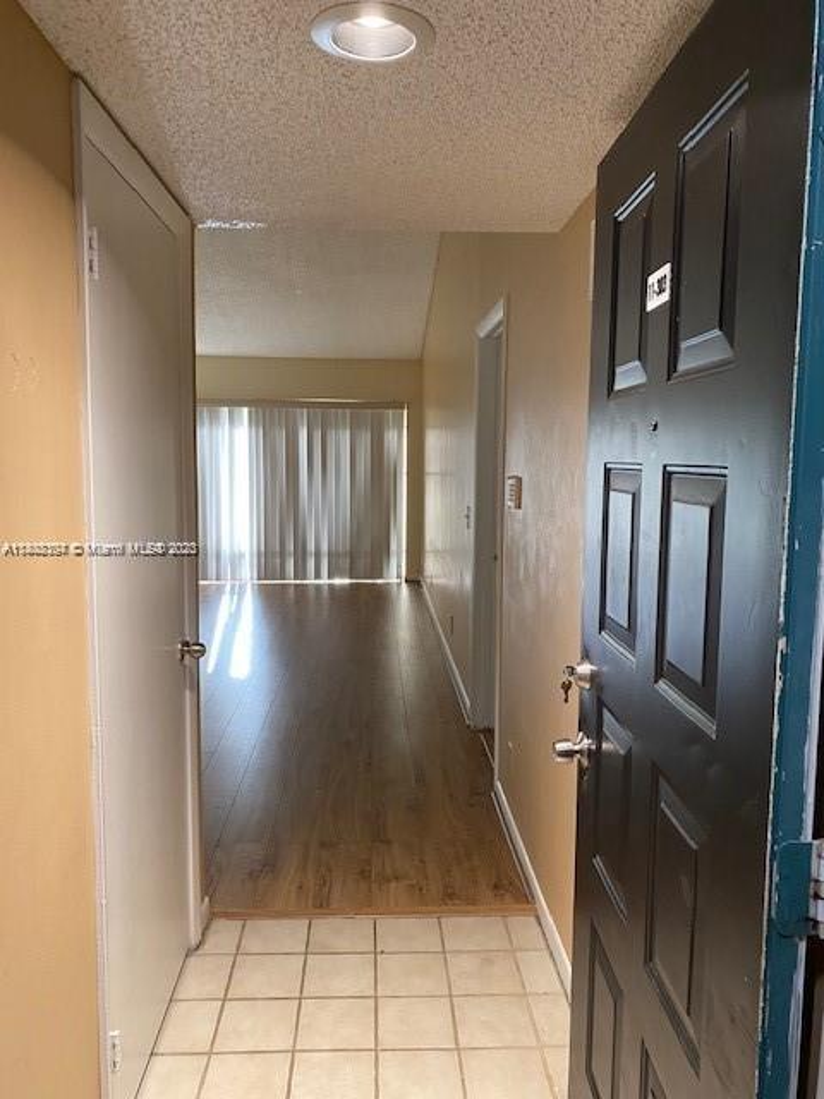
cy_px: 550
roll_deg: -1.4
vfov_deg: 67.3
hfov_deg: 53.1
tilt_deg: -4.1
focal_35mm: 26
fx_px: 825
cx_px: 412
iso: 200
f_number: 1.8
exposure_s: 1/60
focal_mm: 4.25
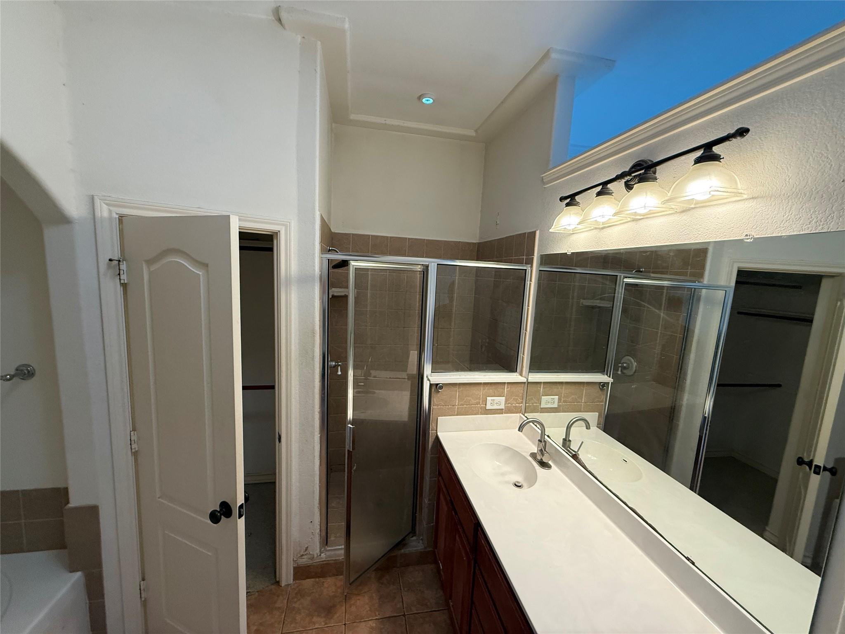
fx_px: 342
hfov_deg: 102.1
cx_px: 422
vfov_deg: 85.7
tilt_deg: -6.7
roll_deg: -3.1
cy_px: 317
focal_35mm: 14
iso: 250
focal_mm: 2.22
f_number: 2.2
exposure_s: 1/120
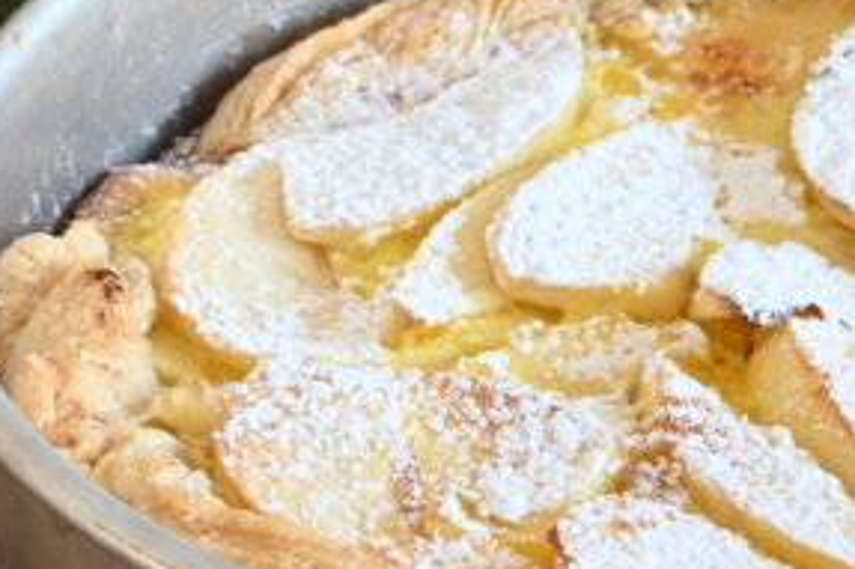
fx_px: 4818
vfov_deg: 6.8
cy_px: 287
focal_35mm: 203
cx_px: 676
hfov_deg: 10.1
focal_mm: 54
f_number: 10
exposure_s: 1/5
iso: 640
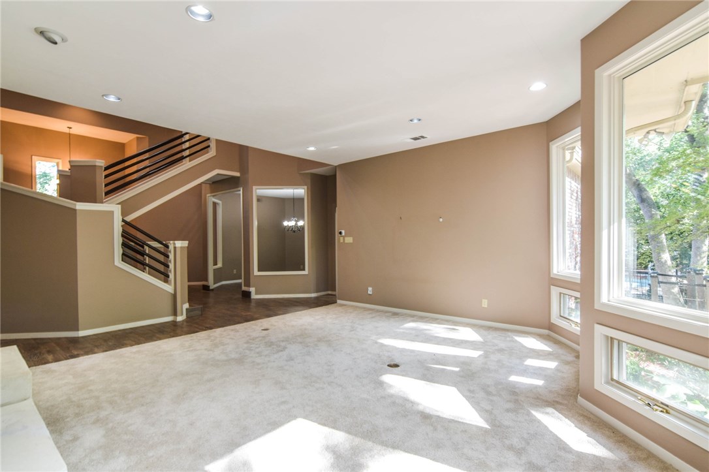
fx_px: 325
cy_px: 236
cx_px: 354
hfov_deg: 95.0
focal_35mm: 16
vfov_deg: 72.0
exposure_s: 1/15
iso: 250
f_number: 6.3
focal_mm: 11
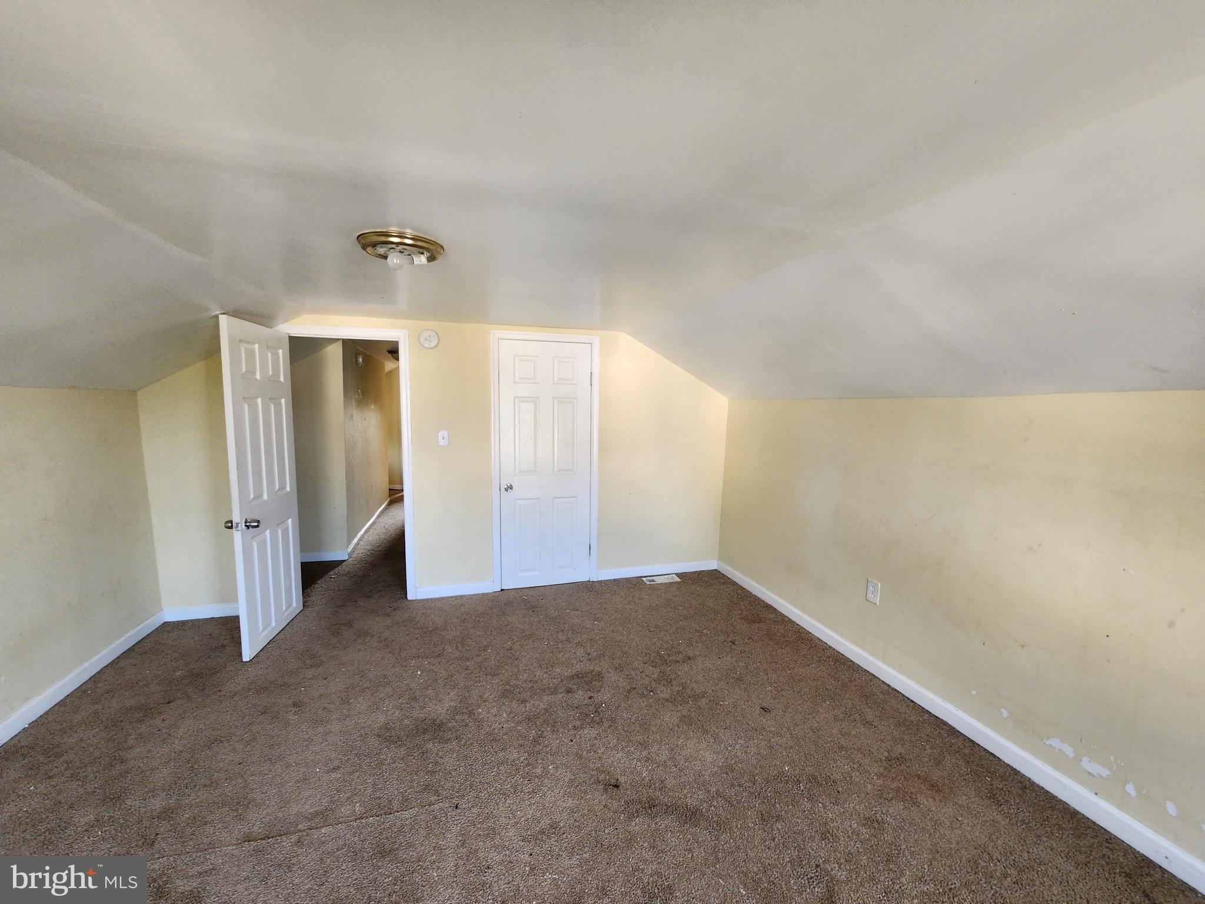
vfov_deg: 89.9
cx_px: 602
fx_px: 453
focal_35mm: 13
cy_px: 452
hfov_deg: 106.2
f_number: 2.2
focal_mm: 2.2
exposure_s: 1/60
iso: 160
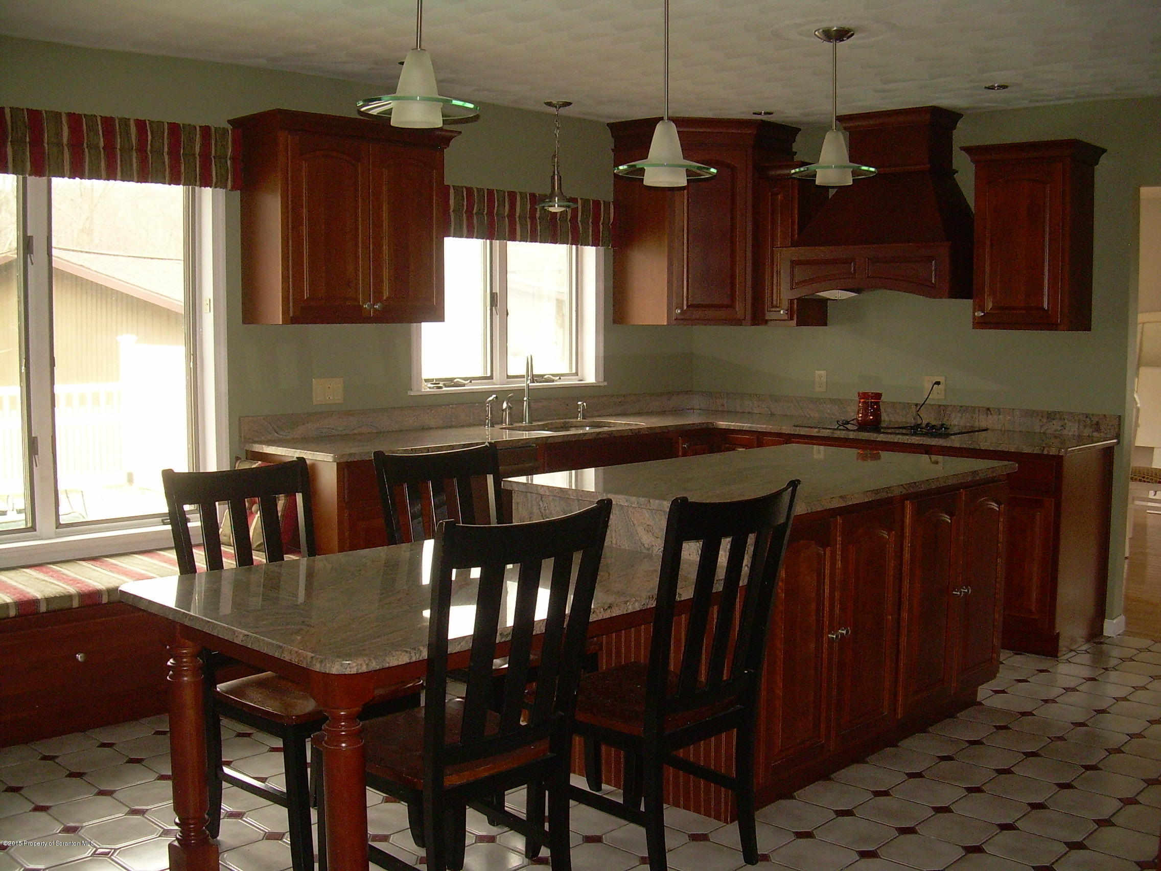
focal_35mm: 38
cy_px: 436
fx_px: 1274
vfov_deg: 37.7
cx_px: 580
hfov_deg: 49.0
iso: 168
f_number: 2.8
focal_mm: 6.3
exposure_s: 1/60
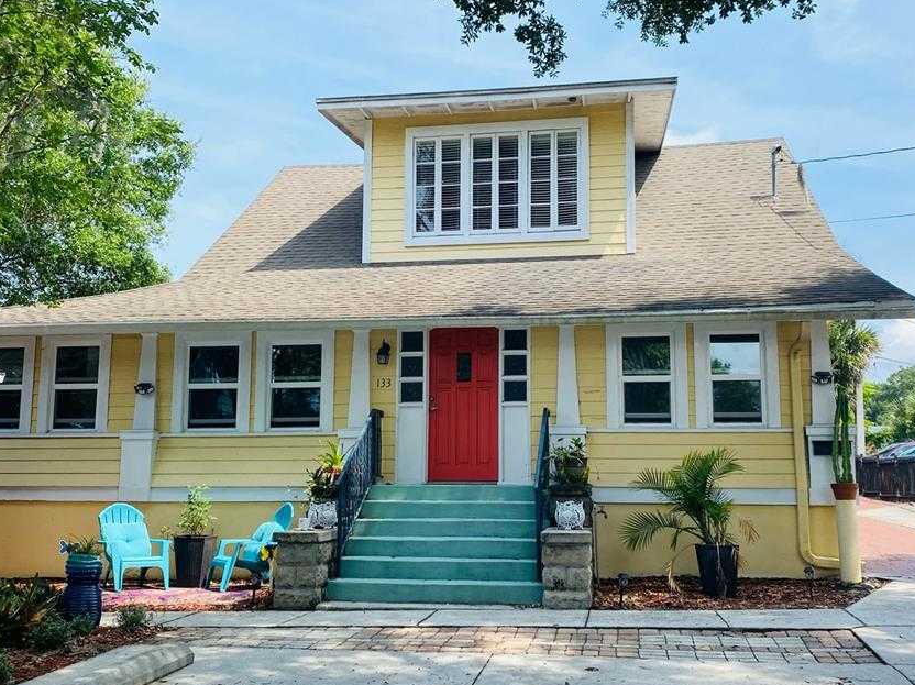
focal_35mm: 32
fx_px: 845
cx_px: 433
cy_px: 349
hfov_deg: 56.8
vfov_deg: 44.1
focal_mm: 4.25
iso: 32
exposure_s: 1/1838
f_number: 1.8
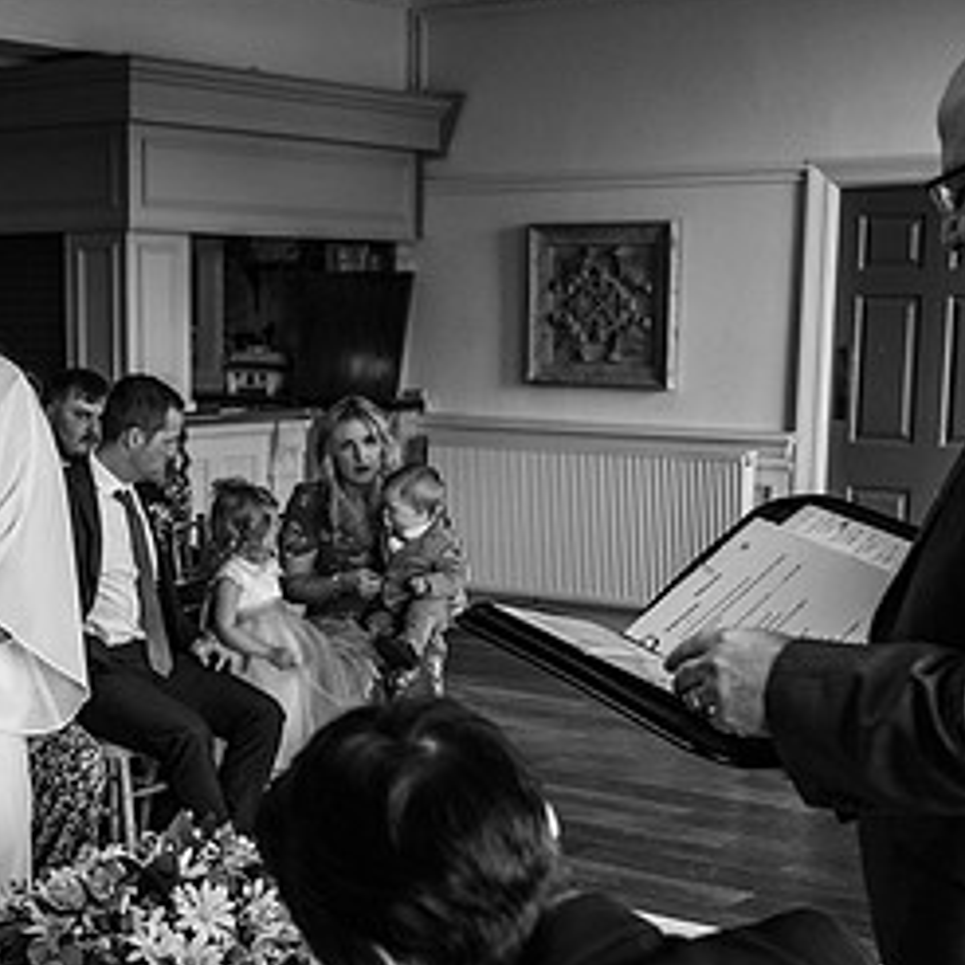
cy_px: 608
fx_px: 1987
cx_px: 286
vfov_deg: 27.2
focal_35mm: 63
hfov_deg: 27.1
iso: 800
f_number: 4
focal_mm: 31.5
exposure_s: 1/200
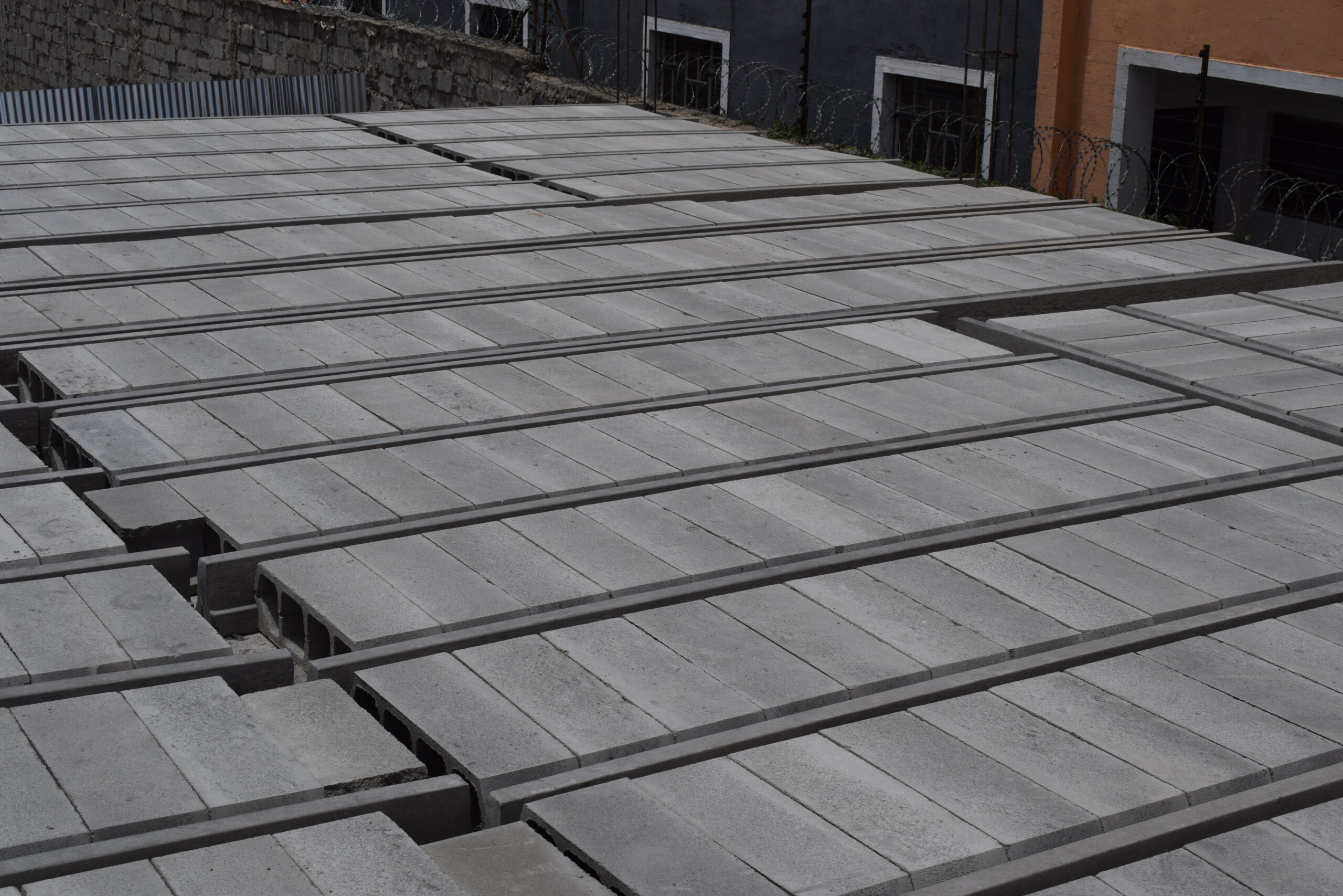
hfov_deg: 37.8
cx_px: 672
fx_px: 1959
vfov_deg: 25.8
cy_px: 448
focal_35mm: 52
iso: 200
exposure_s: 1/800
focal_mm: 35
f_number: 14
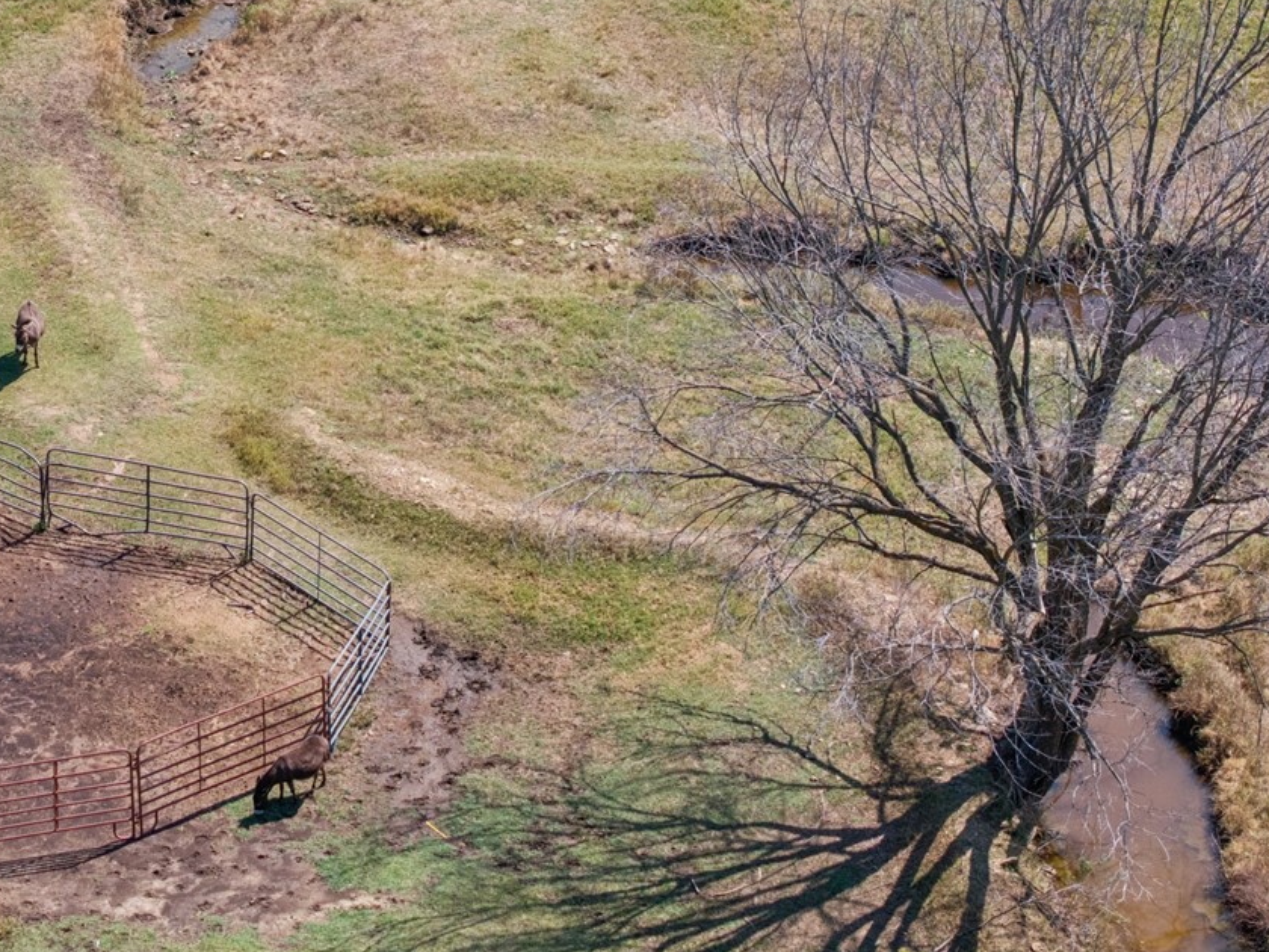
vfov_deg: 9.2
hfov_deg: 12.3
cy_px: -112
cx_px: 369
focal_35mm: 160
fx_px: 5865
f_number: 2.8
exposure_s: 1/15
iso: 150
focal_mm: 19.4
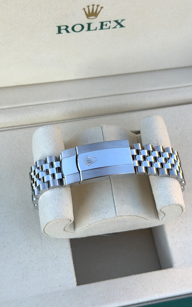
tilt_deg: -64.0
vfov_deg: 39.6
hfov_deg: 25.3
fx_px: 427
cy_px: 153
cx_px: 113
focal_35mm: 51
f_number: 1.78
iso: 80
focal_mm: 6.76
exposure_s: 1/837
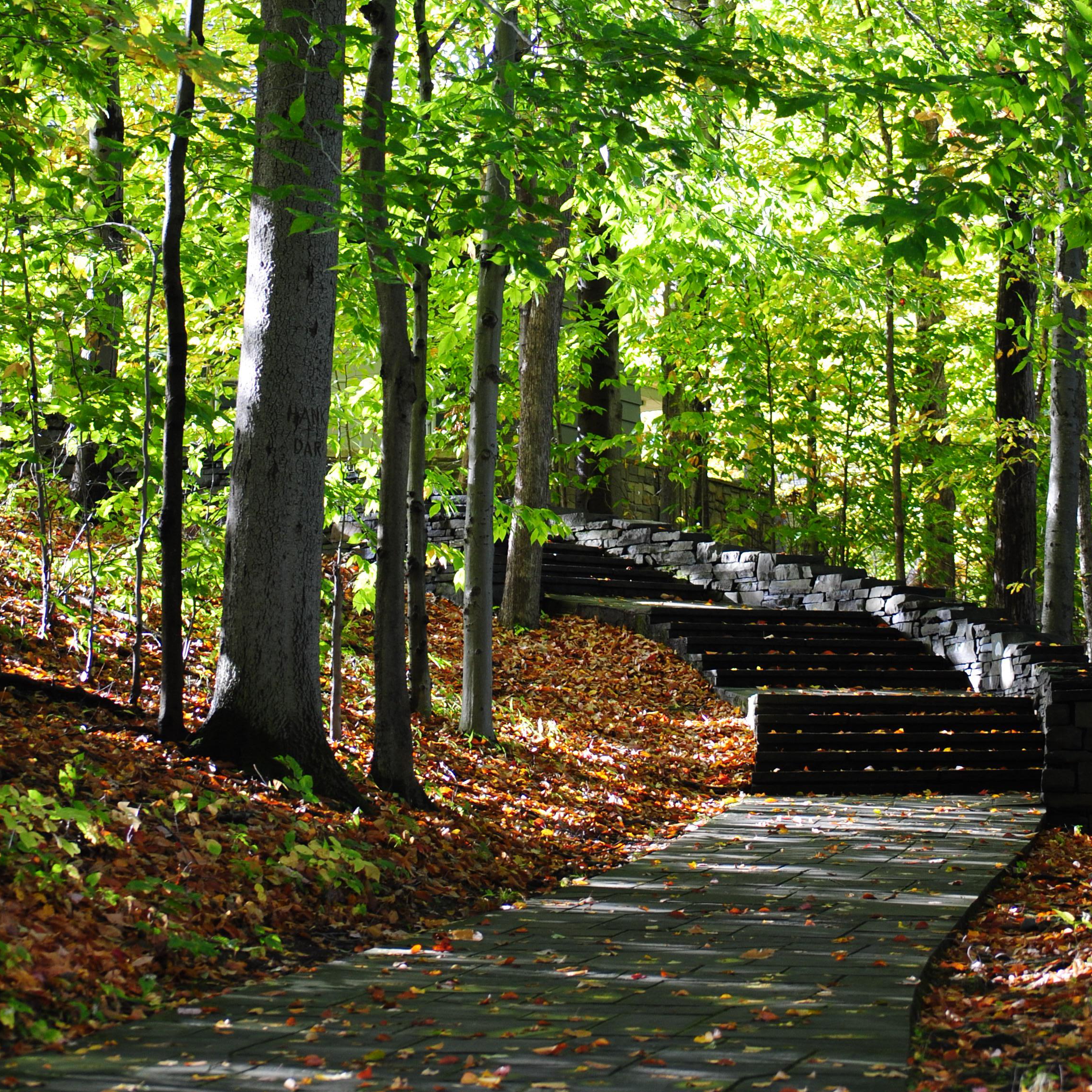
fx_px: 4237
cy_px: 229
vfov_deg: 14.6
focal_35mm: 119
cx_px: 570
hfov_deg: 14.7
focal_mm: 55
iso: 200
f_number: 4
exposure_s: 1/60
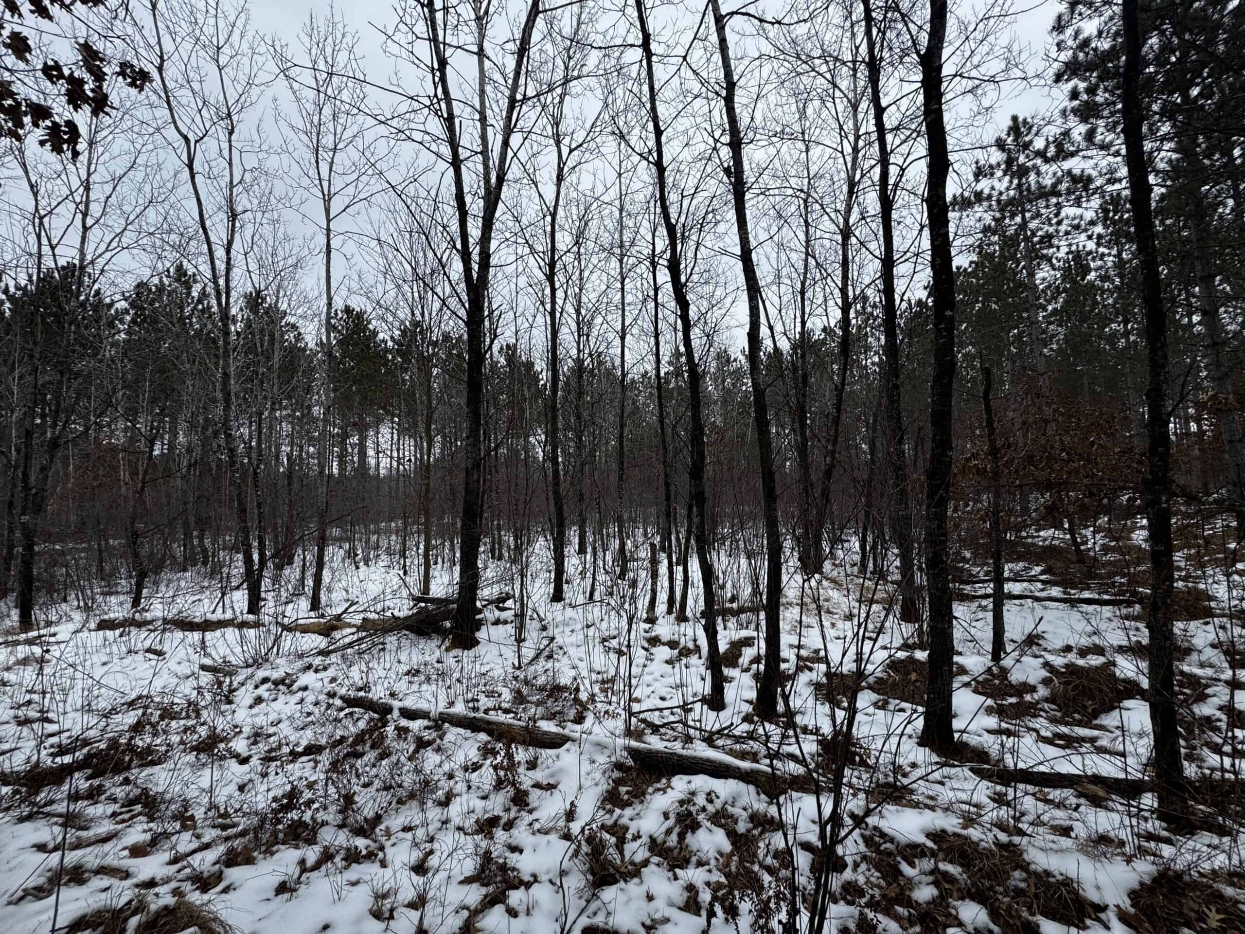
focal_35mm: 14
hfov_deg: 102.1
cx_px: 622
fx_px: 504
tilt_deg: +3.6
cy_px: 467
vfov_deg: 85.7
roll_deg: +1.8
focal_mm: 2.22
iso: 40
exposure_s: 1/582
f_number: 2.2
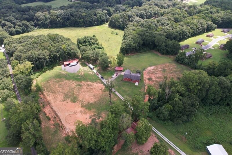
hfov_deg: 78.6
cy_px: 78
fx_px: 142
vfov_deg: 57.2
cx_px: 116
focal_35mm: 22
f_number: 2.8
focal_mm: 8.38
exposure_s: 1/40
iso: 110
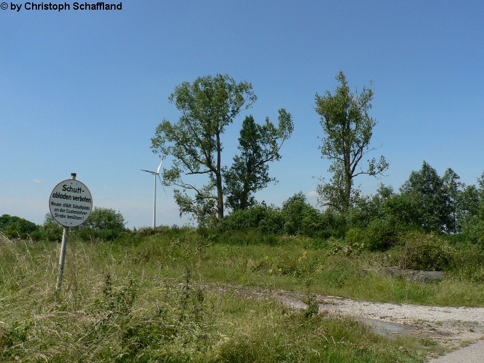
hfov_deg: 51.4
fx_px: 503
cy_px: 182
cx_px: 242
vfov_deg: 39.7
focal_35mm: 36
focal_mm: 6
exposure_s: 1/640
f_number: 5.6
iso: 100
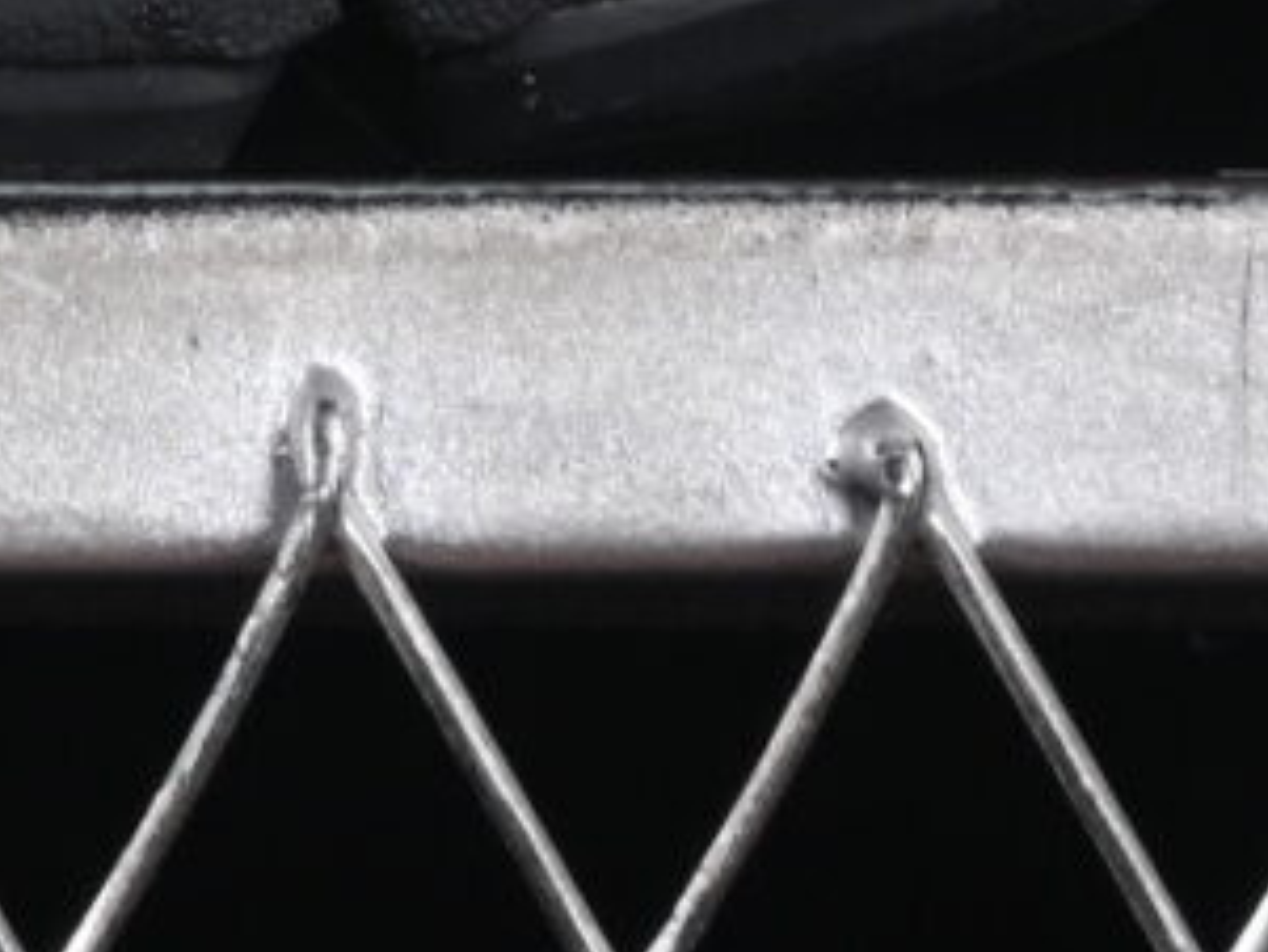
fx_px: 22500
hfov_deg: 3.2
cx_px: -2262
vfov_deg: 2.4
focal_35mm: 614
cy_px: -2075
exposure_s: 1/60
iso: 160
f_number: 6.3
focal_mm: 50
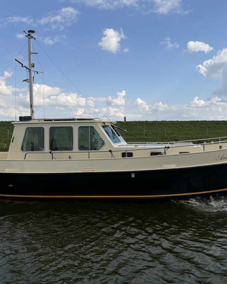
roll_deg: +1.1
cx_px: 118
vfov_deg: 55.6
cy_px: 142
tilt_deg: -2.5
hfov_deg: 45.8
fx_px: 269
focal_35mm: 32
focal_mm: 6.76
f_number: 1.78
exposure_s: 1/4405
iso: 80
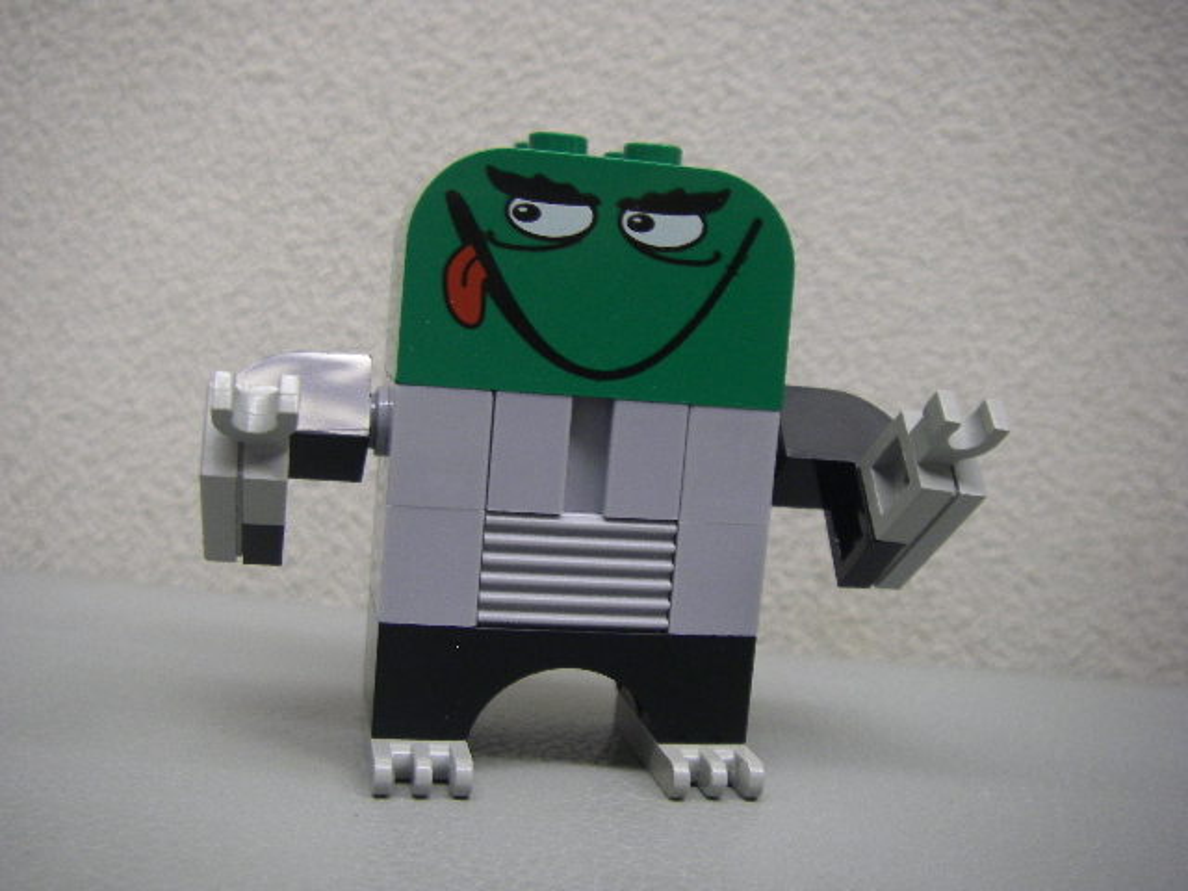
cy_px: 446
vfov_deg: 37.7
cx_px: 594
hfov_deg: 49.0
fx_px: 1304
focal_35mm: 38
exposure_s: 1/13
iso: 160
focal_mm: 6.3
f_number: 3.3
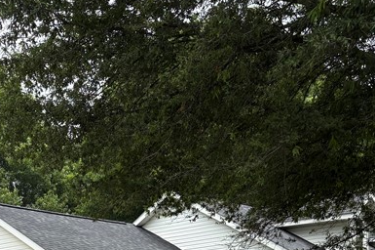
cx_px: 48
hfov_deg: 27.2
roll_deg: +1.9
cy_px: 362
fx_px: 749
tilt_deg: +0.4
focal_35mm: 72
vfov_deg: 17.2
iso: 50
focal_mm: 5.96
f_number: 1.6
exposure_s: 1/1667
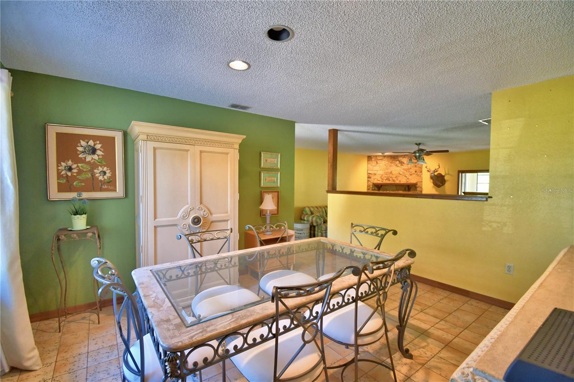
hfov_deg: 100.4
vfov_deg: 77.3
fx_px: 239
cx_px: 287
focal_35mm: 15
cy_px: 191
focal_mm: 10
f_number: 4.5
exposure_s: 1/30
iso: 800
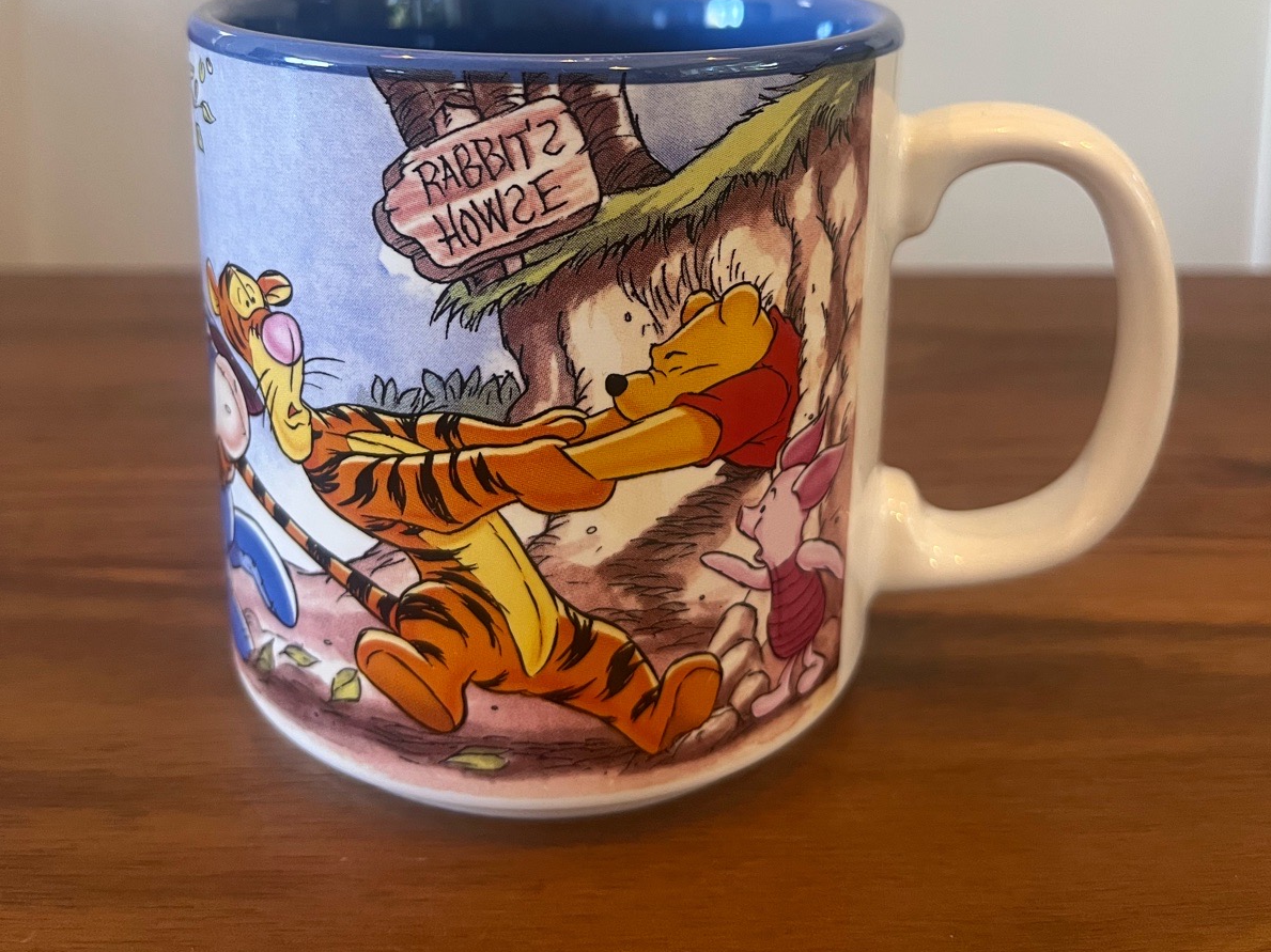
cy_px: 186
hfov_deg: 52.6
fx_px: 1285
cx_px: 639
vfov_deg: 39.1
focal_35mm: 35
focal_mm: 5.1
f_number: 1.6
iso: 200
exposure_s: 1/50
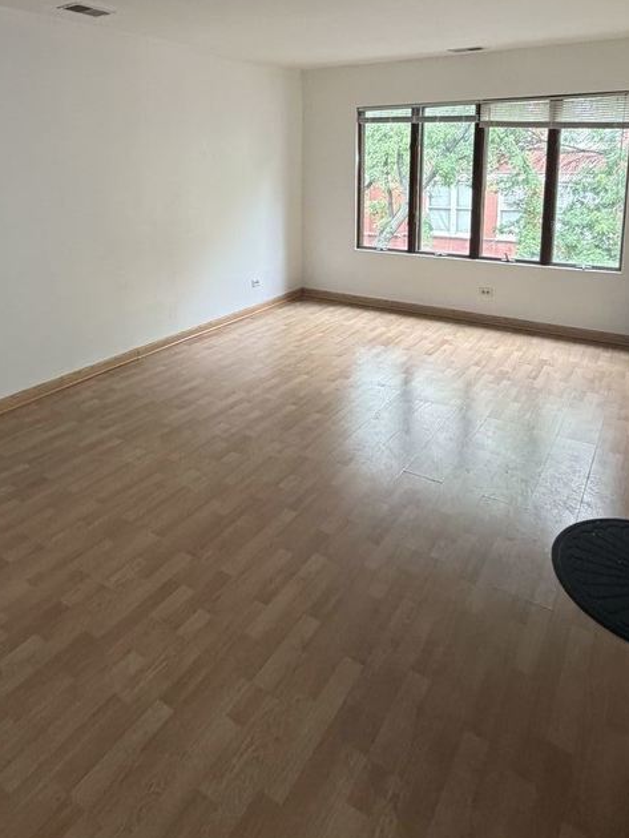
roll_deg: +0.5
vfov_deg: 68.8
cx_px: 270
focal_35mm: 24
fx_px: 581
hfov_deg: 56.6
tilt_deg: -9.3
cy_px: 255
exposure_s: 1/60
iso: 250
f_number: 2.2
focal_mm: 2.22
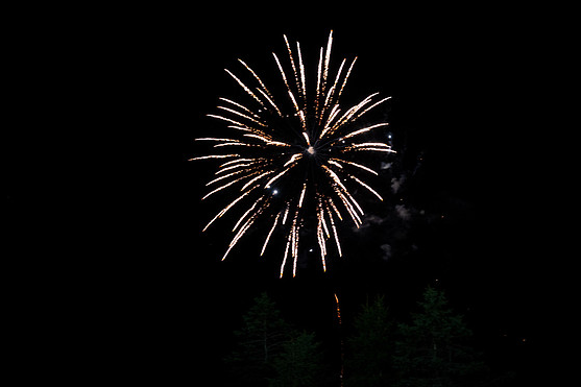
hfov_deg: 38.9
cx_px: 293
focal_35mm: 51
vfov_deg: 26.5
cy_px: 188
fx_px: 823
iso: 5000
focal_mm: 49
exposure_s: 1/40
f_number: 2.8
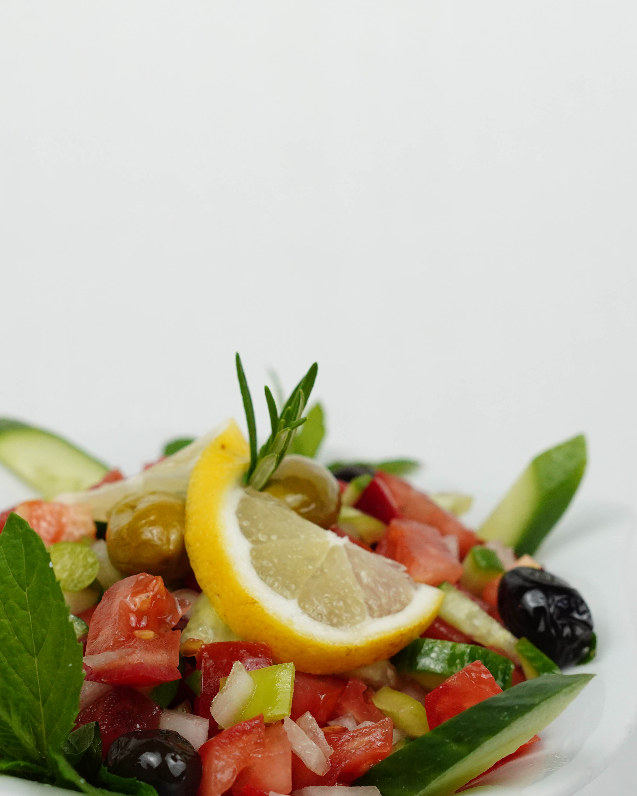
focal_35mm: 86
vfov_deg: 22.2
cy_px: 426
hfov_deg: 17.8
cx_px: 240
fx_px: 2027
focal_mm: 35
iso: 1250
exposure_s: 1/800
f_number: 4
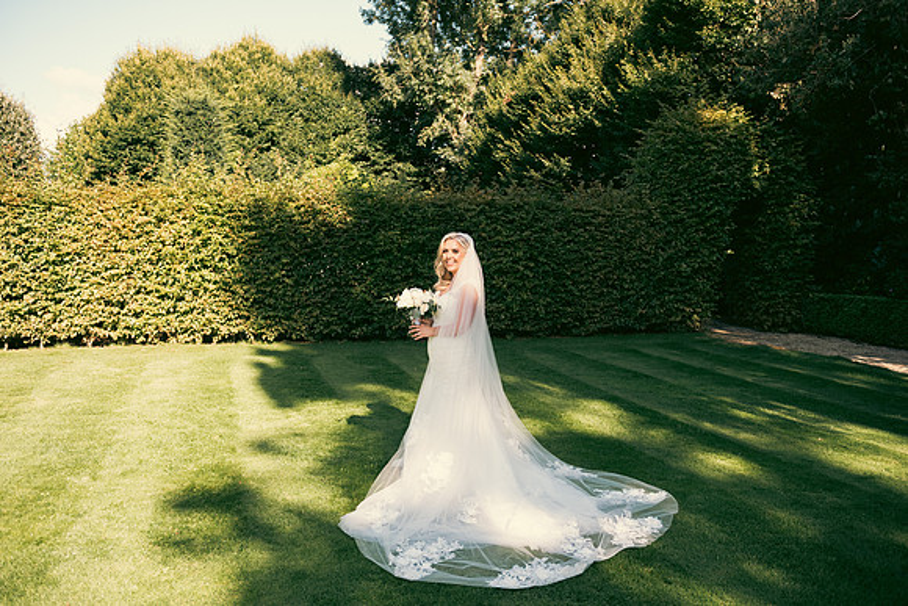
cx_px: 454
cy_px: 303
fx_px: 782
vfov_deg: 42.3
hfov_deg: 60.3
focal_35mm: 31
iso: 250
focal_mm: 31
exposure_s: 1/800
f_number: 3.5
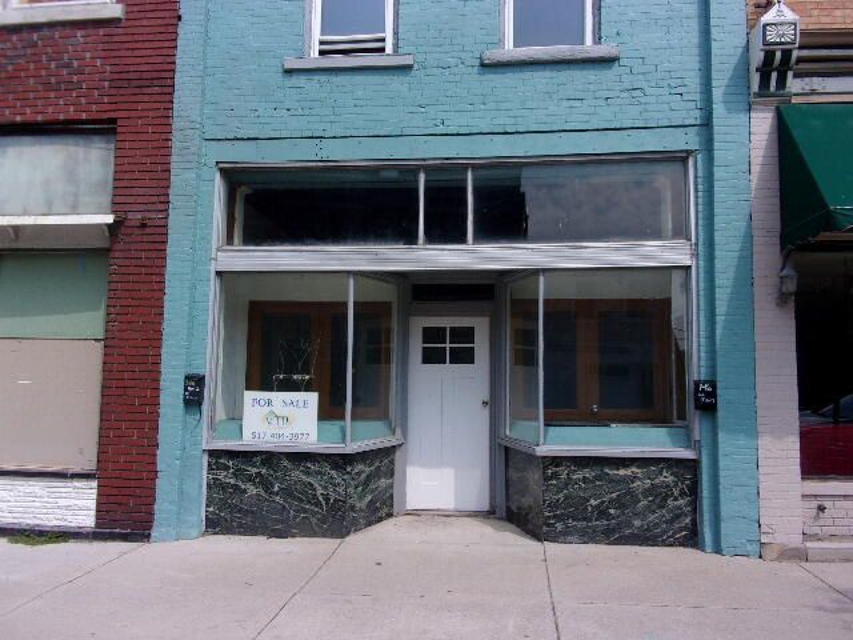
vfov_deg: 49.7
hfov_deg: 63.4
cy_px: 320
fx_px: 690
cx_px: 426
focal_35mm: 28
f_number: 10.8
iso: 80
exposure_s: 1/110
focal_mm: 5.1
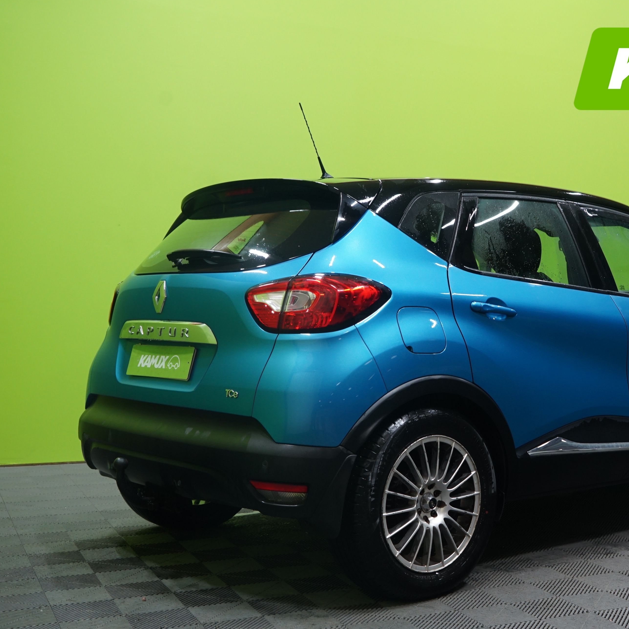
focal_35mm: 48
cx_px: 453
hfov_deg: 34.8
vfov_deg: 35.4
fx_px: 987
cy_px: 317
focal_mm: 37
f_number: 5.6
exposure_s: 1/25
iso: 800
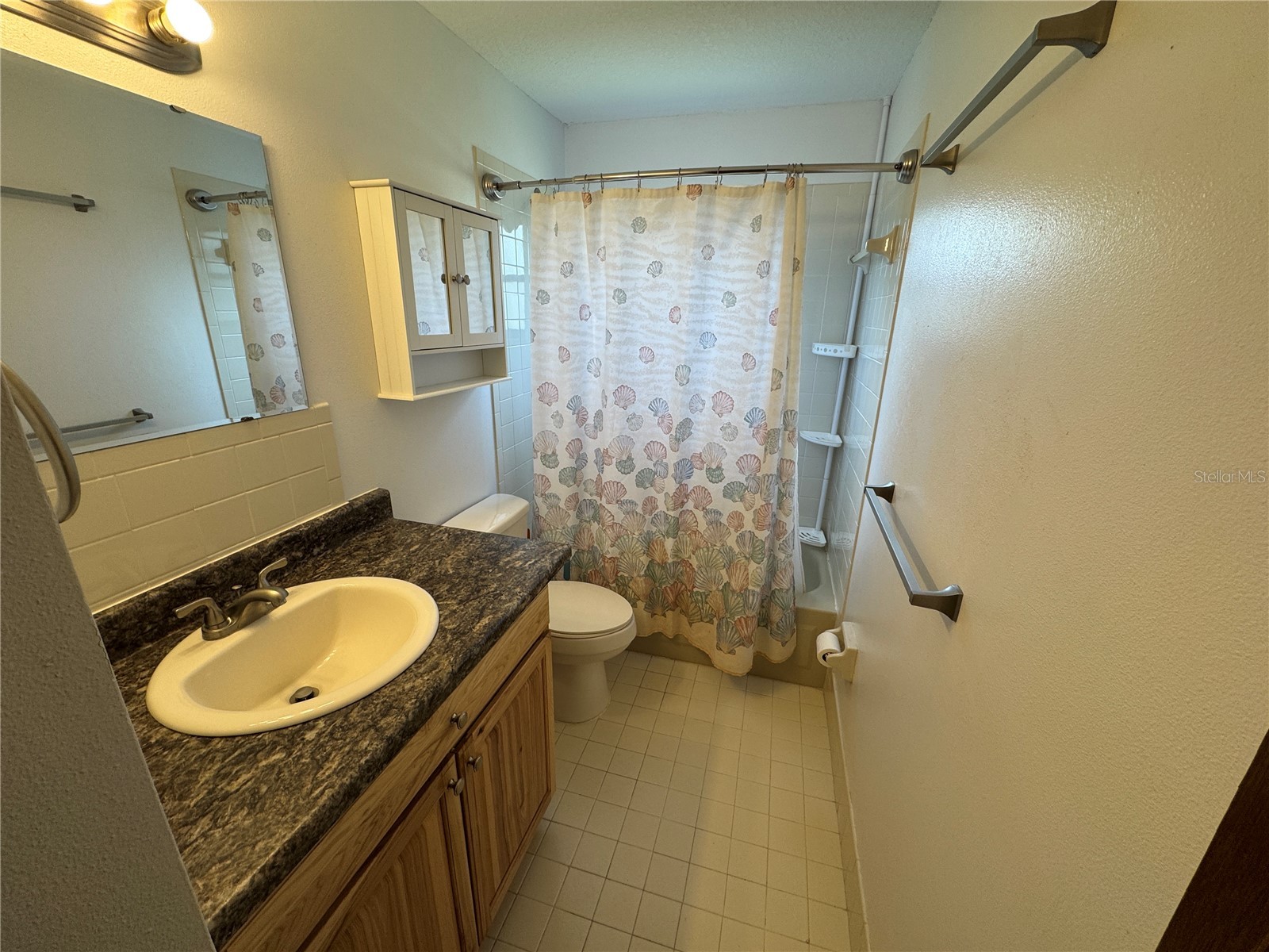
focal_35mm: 14
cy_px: 476
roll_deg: -1.3
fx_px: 513
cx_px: 634
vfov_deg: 85.7
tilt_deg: -18.5
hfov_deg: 102.1
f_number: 2.2
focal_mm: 2.22
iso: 80
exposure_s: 1/120
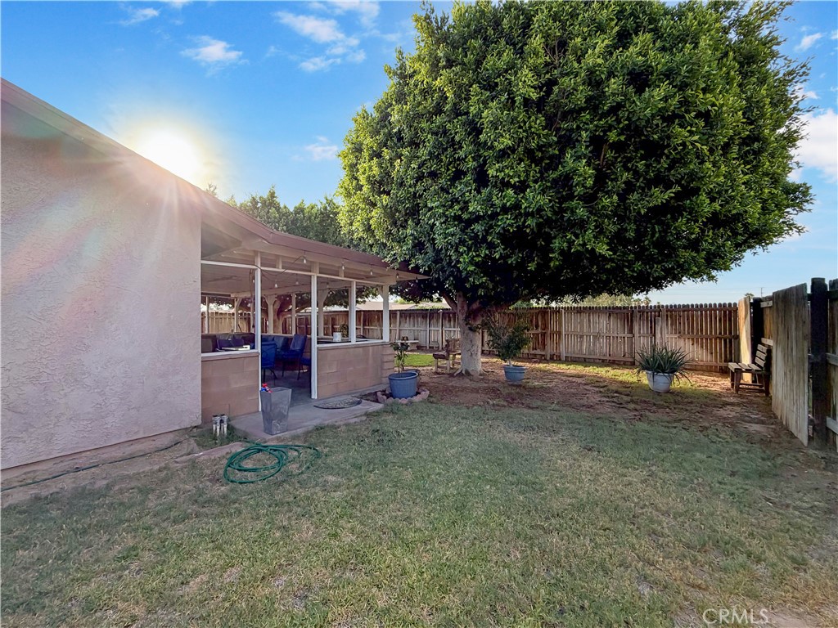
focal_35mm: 14
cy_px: 314
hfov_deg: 102.1
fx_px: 339
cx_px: 419
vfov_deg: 85.7
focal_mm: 2.22
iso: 32
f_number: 2.2
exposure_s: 1/750
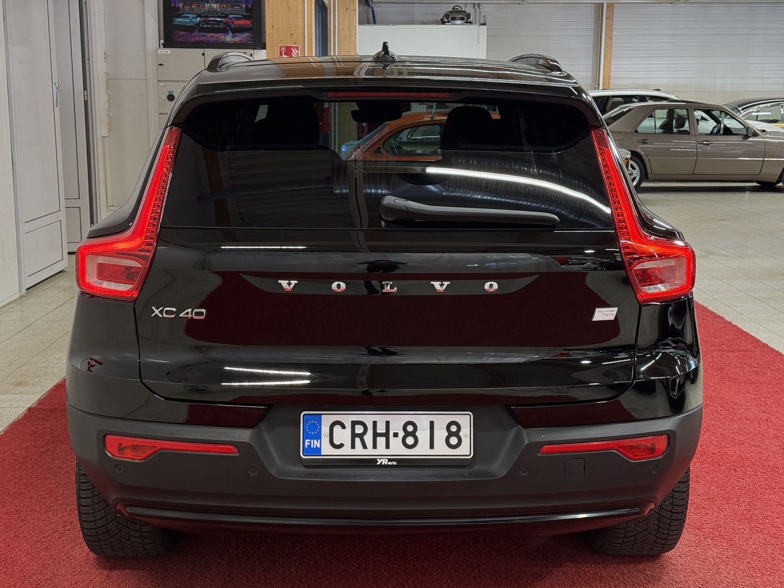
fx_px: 1087
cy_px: 294
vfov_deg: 30.3
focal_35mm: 48
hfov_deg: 39.7
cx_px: 392
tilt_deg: -9.7
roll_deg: -0.7
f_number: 1.78
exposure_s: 1/69
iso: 100
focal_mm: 6.76
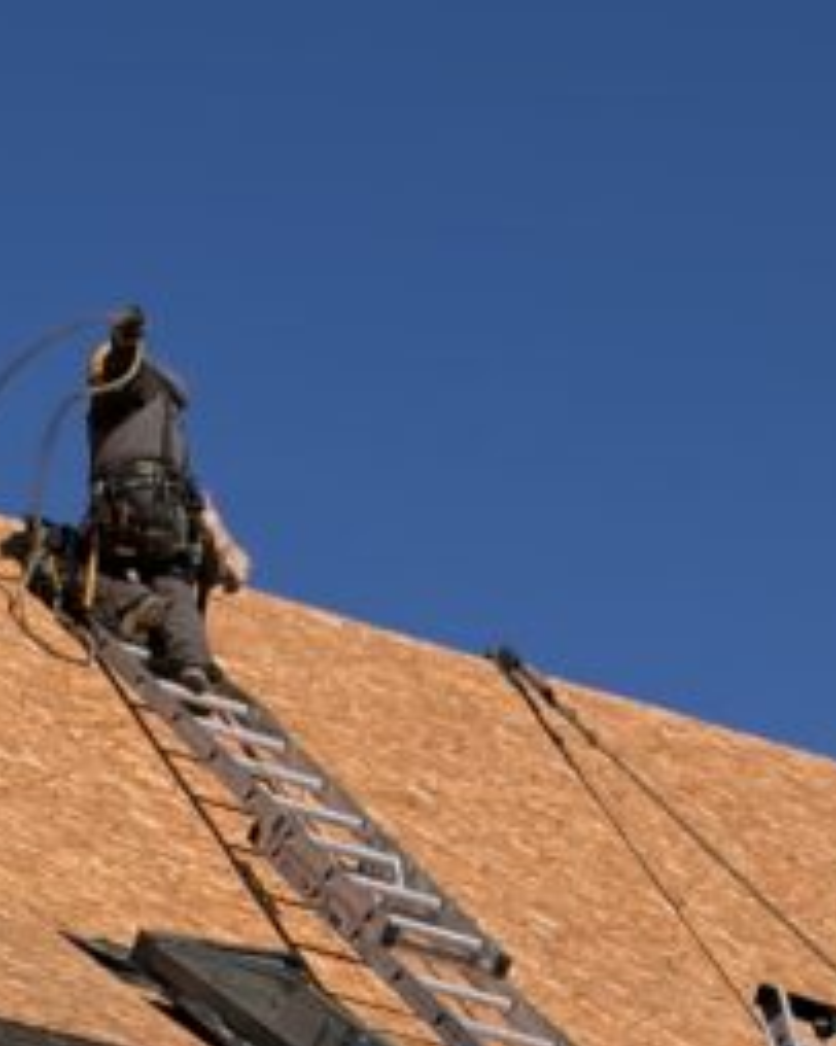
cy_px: 1314
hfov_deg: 7.5
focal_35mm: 205
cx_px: 173
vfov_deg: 9.3
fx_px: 6344
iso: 40
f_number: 1.6
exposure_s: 1/4975
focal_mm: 5.96
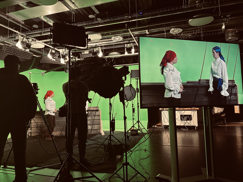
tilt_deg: +4.4
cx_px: 122
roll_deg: +1.3
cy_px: 91
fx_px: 168
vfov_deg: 56.8
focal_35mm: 24
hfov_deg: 71.6
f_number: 1.78
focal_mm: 6.86
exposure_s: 1/50
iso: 500
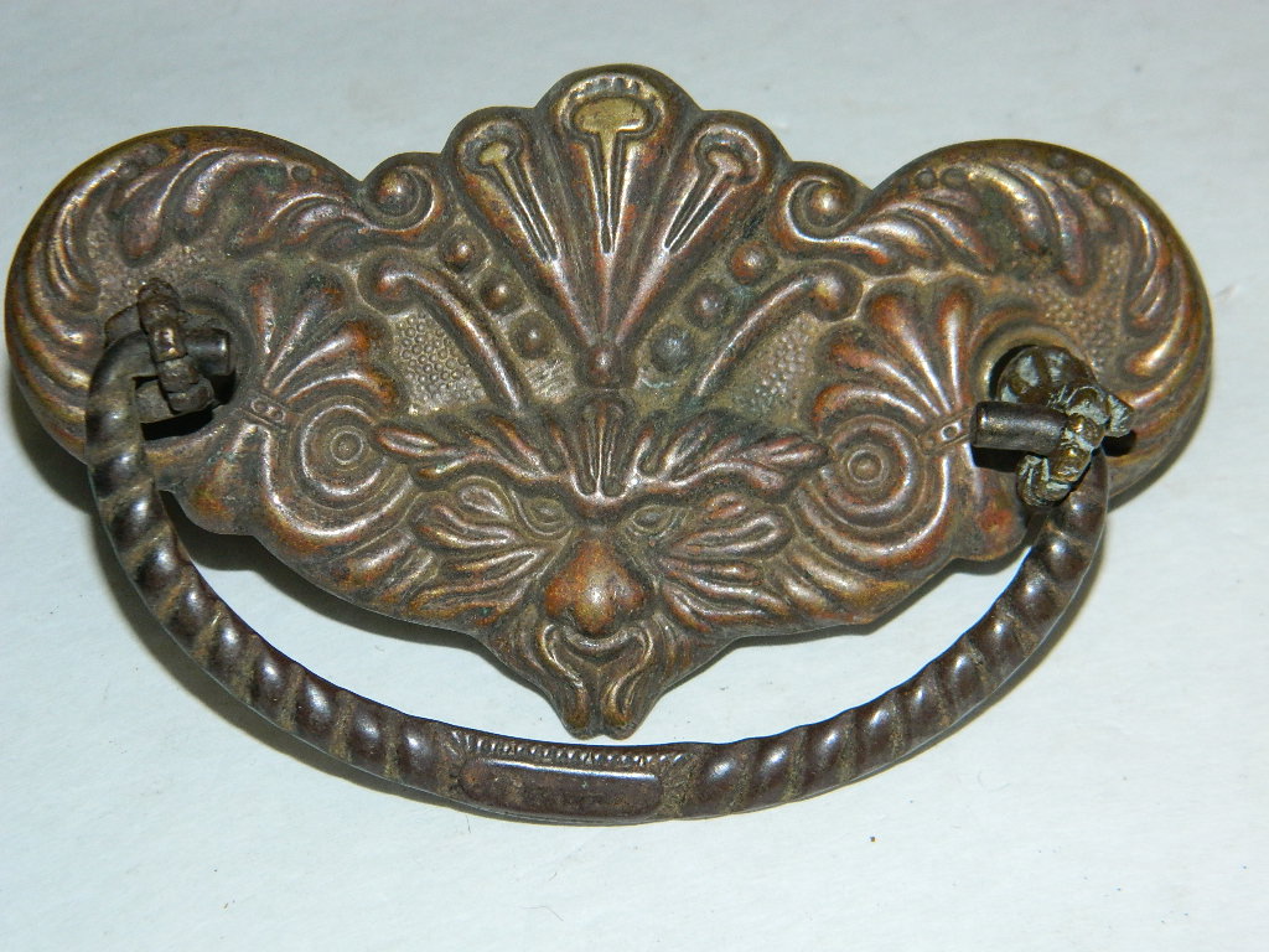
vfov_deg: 14.4
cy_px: 476
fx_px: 3776
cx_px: 634
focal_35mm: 103
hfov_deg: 19.1
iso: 200
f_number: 4.5
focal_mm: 18.6
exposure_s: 1/60
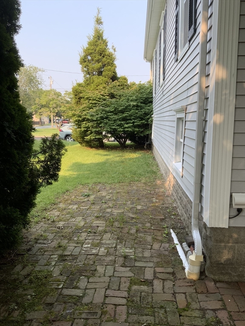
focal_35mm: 29
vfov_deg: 61.7
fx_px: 274
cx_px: 122
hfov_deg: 48.2
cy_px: 163
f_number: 1.8
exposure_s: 1/280
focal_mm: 3
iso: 16
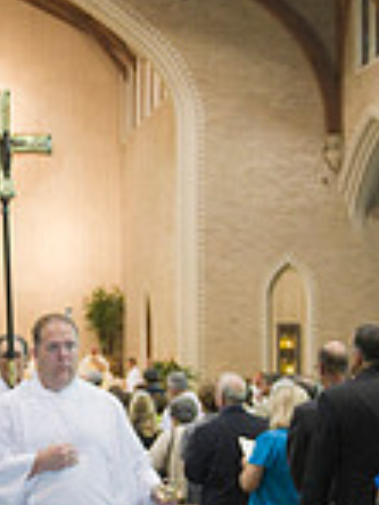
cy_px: 338
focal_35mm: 109
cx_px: 85
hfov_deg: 13.5
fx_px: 1591
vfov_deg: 18.0
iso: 2000
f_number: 2.8
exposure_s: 1/125
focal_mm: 29
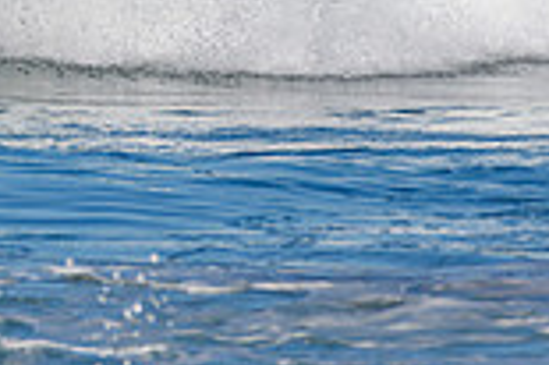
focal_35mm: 2807
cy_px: -144
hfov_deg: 0.7
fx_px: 42761
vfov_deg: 0.5
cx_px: -142
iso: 220
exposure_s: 1/2000
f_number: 5.6
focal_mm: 500
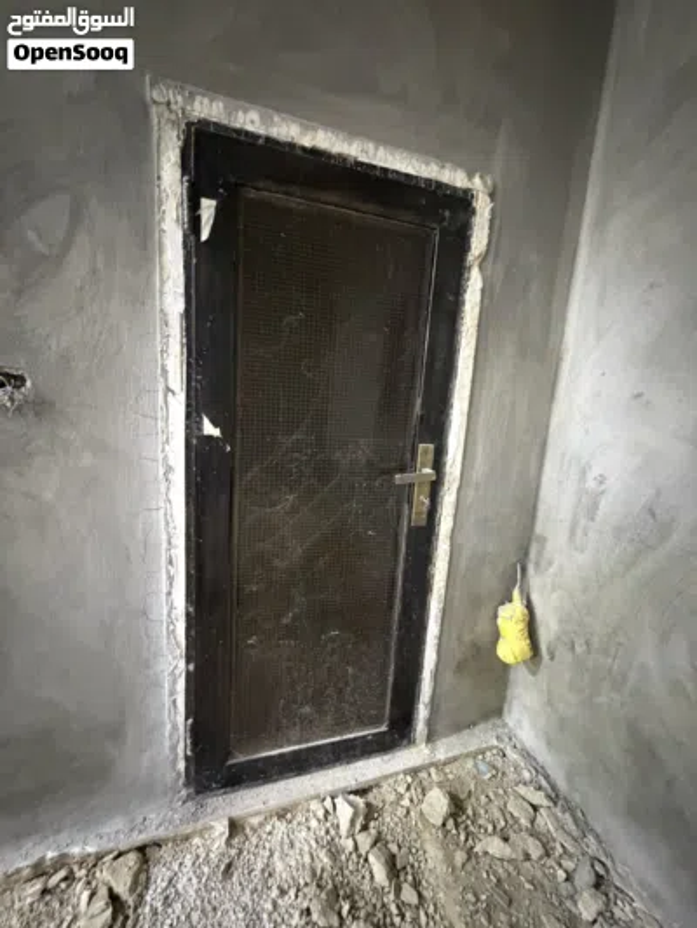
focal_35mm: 14
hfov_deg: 85.7
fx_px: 376
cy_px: 464
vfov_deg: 102.1
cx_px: 348
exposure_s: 1/40
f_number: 2.2
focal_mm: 2.22
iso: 1600
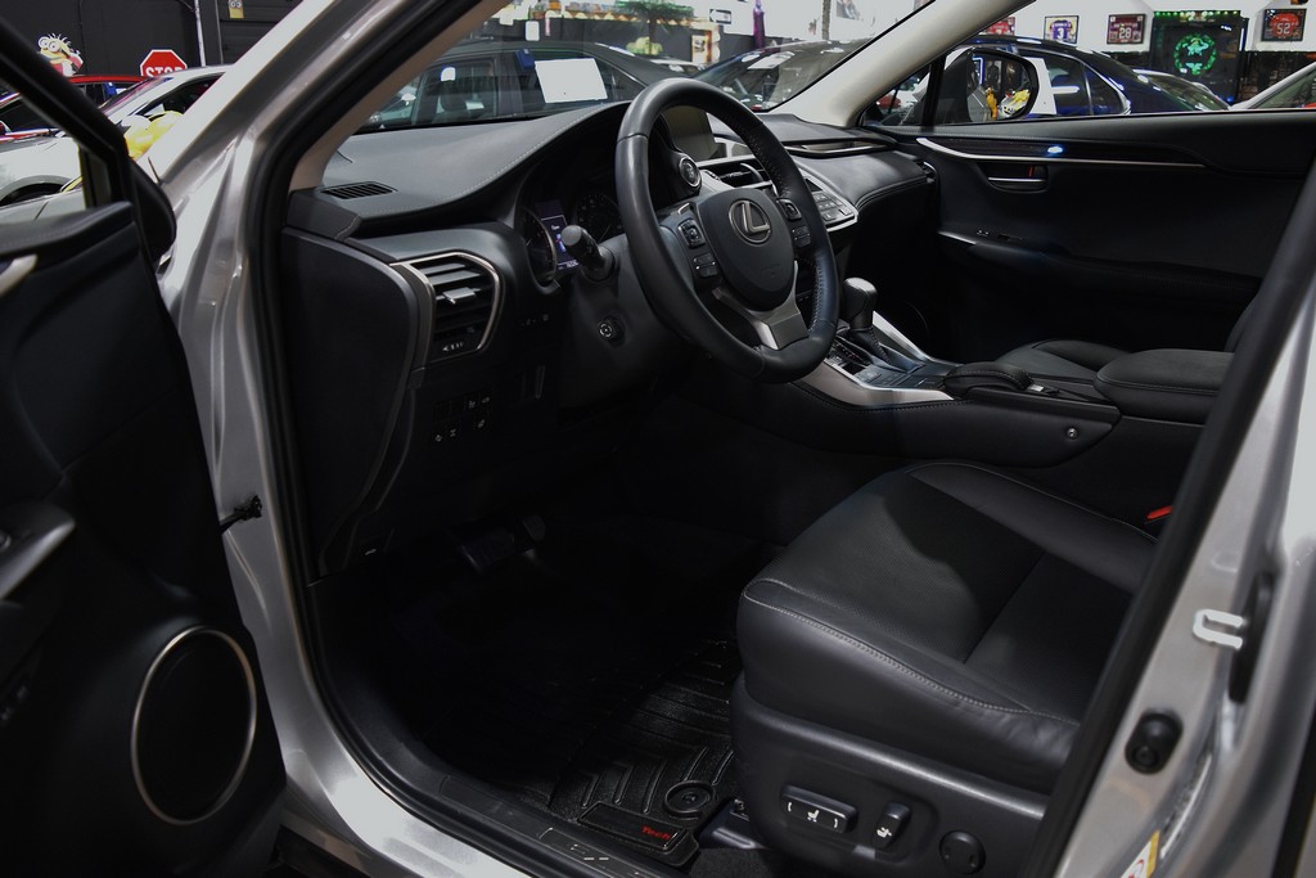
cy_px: 439
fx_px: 987
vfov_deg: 47.9
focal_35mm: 27
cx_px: 658
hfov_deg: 67.4
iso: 3600
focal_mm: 18
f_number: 3.5
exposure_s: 1/60
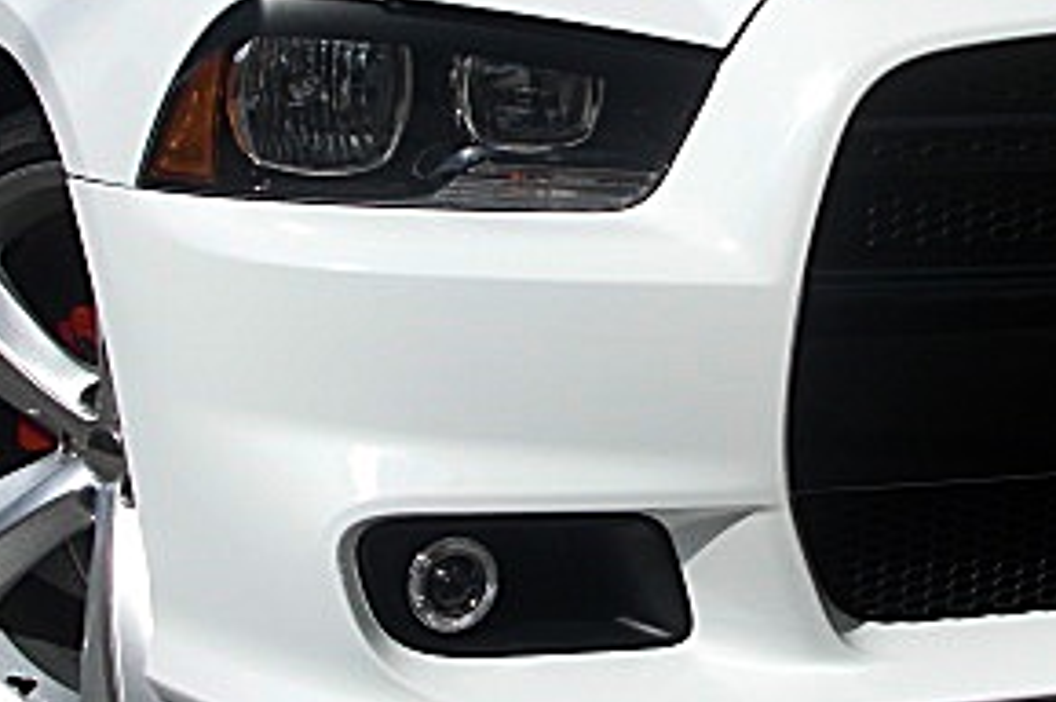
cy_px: 238
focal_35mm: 83
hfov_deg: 24.5
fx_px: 2432
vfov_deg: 16.4
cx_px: 639
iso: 50
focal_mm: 6.3
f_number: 7.9
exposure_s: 1/320
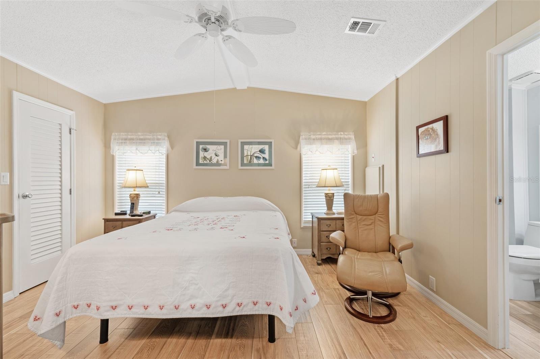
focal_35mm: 15
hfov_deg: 100.4
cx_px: 270
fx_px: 225
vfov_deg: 77.3
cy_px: 180
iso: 100
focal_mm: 10
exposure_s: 1.3
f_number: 8
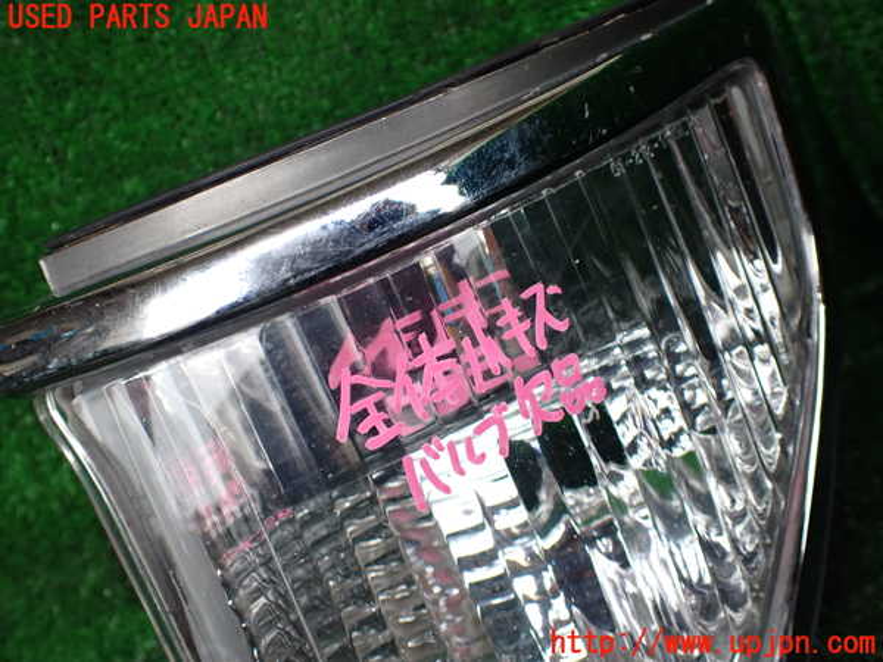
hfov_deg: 60.0
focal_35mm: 30
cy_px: 331
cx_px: 442
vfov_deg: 46.8
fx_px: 765
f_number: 2.3
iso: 200
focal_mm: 5.4
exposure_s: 1/125
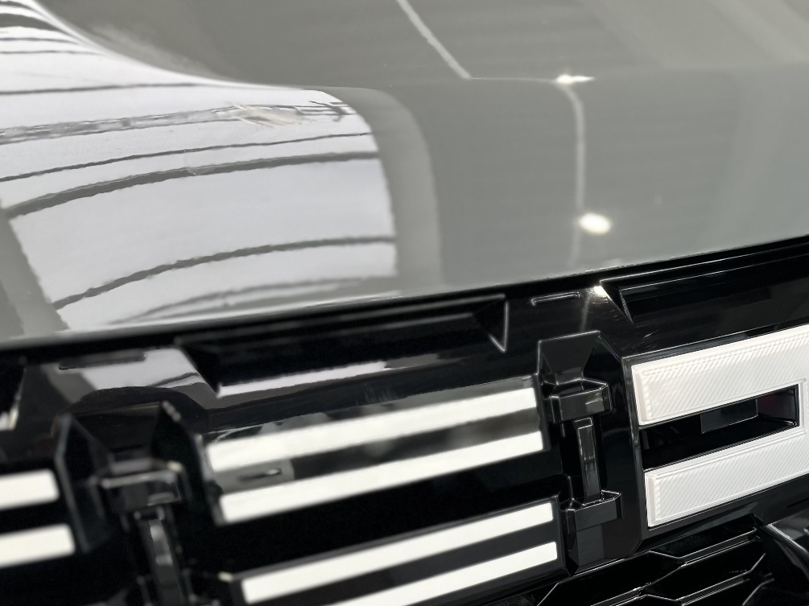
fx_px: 1005
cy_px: 449
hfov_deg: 40.9
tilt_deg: -25.8
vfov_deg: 33.0
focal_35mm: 43
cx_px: 708
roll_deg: +0.2
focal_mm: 6.86
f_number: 1.78
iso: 125
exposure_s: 1/96
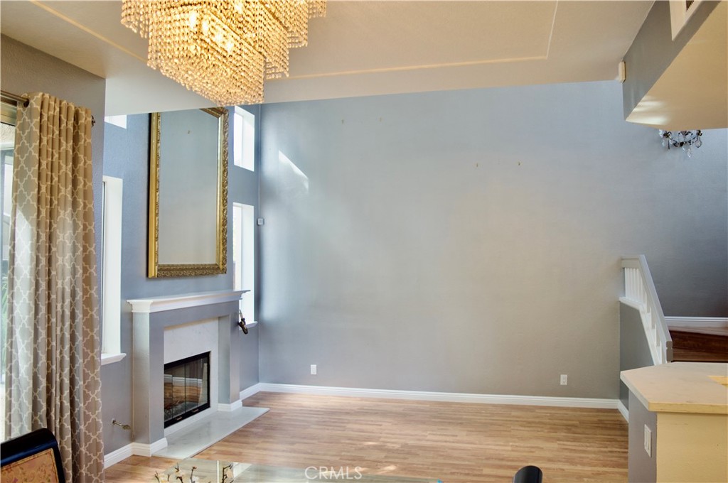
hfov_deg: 67.4
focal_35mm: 27
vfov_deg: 47.8
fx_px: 545
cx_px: 364
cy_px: 242
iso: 100
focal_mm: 18
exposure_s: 1/15
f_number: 3.5
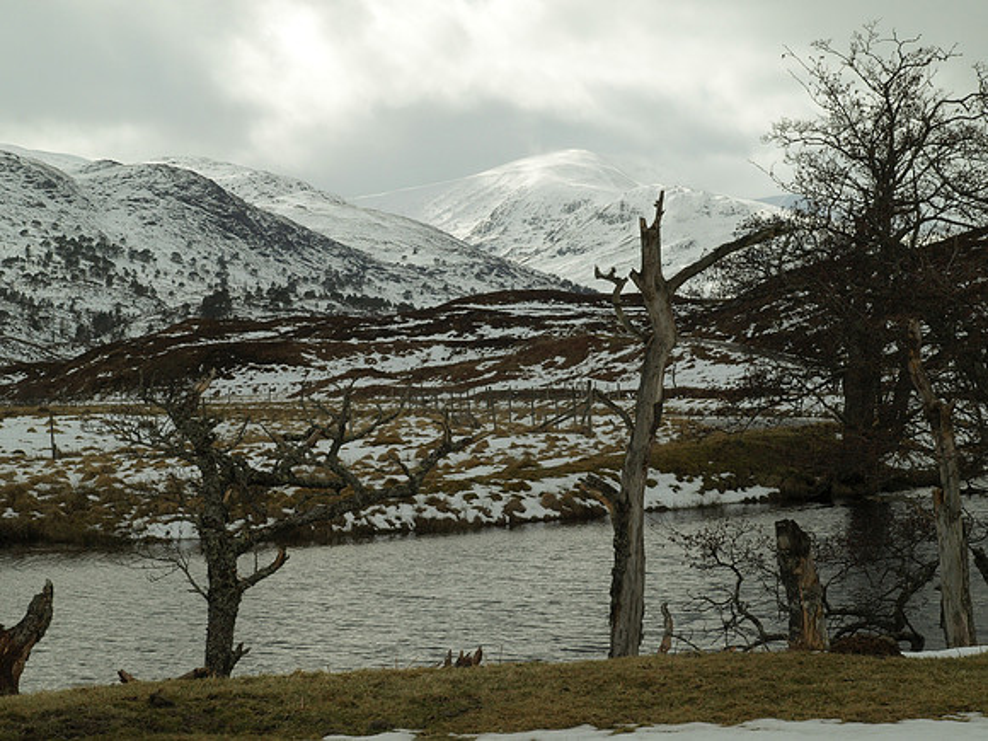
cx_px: 494
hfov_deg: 26.3
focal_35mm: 74
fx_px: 2112
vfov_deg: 19.9
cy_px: 370
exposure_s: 1/400
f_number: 14
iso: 200
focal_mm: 37
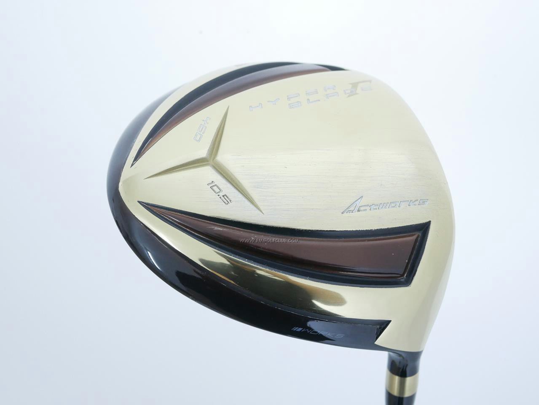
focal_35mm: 50
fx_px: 779
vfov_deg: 29.1
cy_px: 202
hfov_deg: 38.2
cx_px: 270
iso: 1600
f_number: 4.5
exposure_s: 1/60
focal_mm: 25
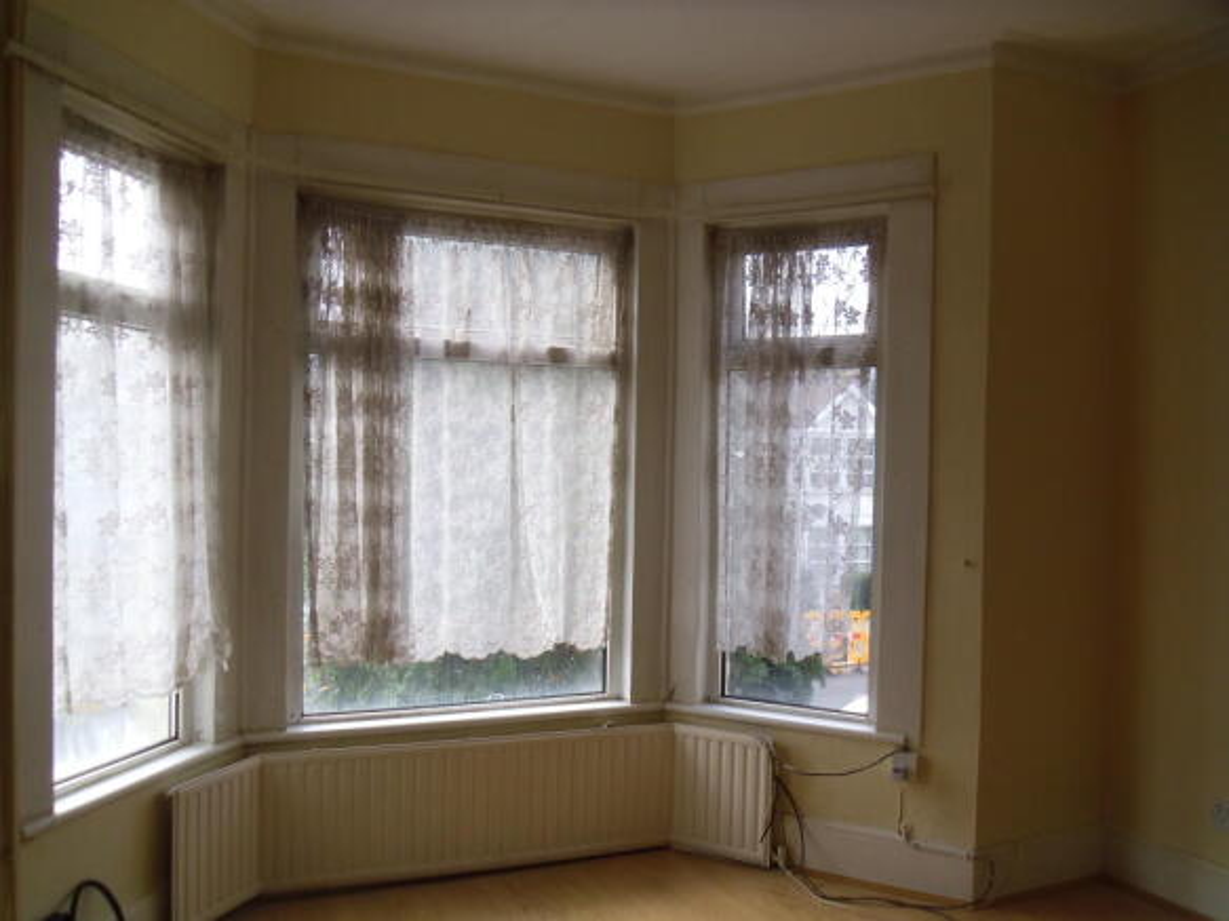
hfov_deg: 58.4
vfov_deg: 45.4
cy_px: 460
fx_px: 1100
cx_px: 614
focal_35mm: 31
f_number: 3.3
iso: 80
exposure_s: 1/90
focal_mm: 5.6
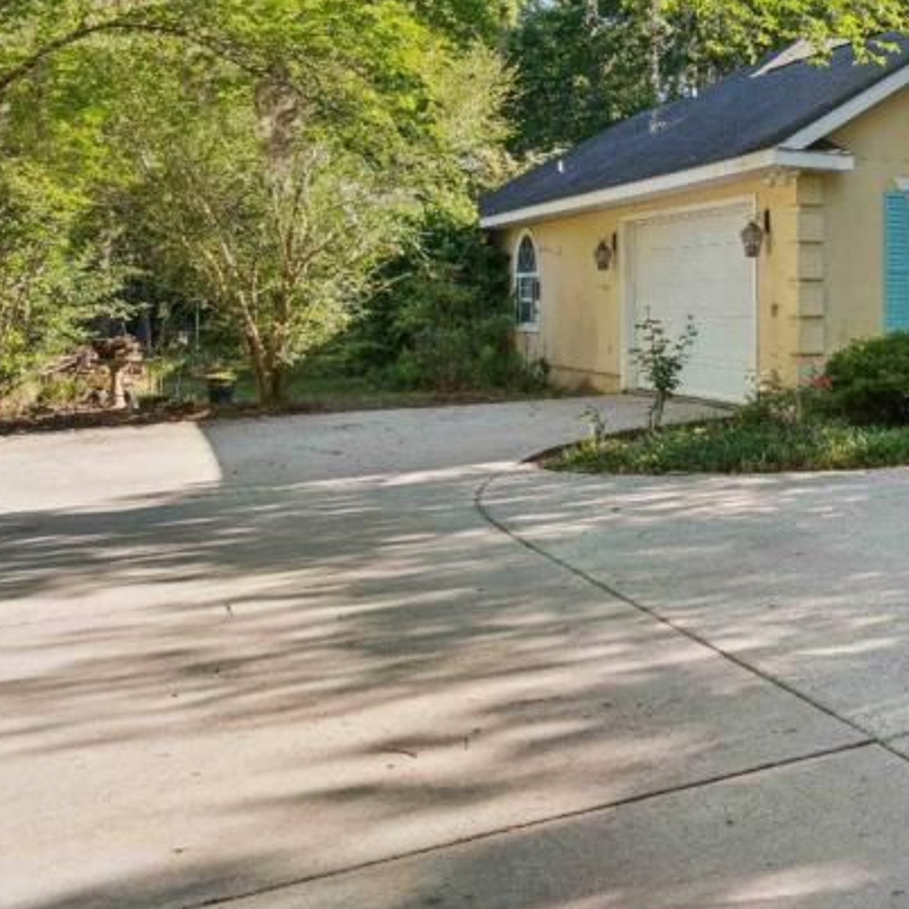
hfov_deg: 30.8
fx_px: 1277
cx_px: 1175
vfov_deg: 39.0
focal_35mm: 43
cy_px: 354
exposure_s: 1/80
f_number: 8
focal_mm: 17
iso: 250
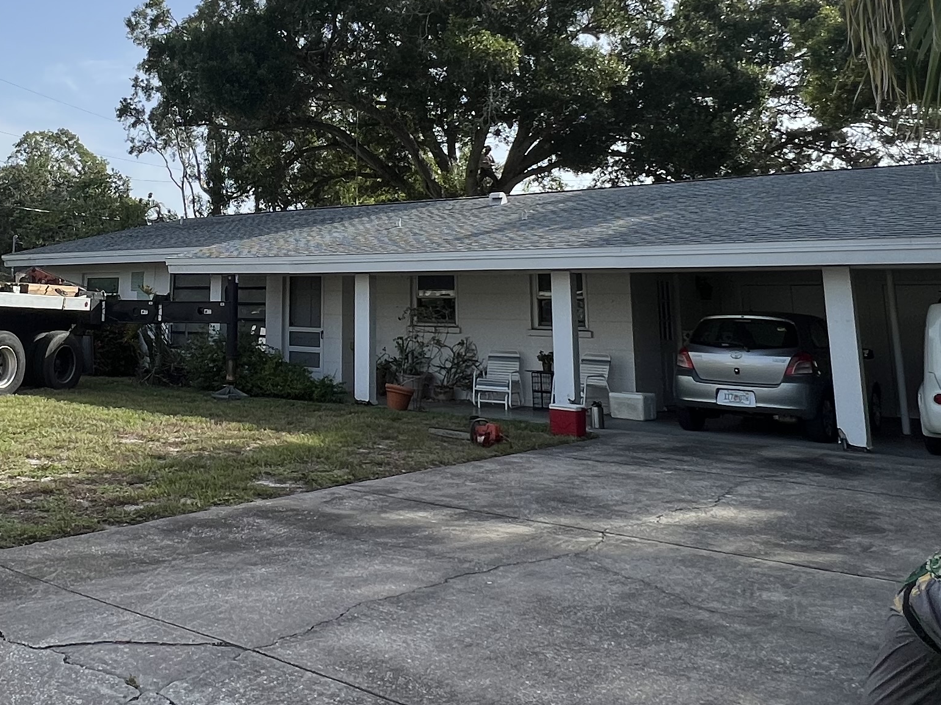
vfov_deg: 39.5
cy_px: 105
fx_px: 924
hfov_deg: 51.4
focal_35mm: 34
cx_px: 221
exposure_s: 1/1623
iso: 32
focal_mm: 1.57
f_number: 1.8
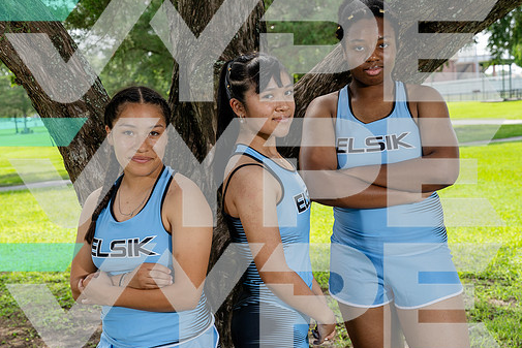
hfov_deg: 36.8
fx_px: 783
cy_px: 173
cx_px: 243
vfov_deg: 25.1
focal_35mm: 54
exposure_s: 1/250
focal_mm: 47
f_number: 6.3
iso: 250
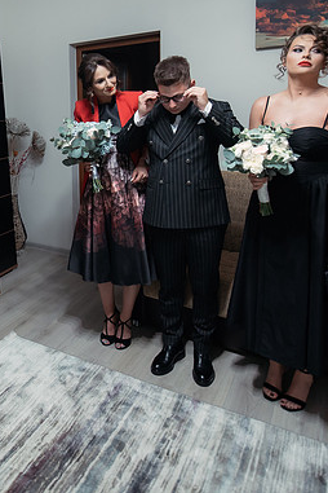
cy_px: 165
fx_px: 410
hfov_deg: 39.4
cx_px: 15
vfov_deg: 60.5
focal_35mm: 30
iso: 1600
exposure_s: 1/200
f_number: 2.8
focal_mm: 15
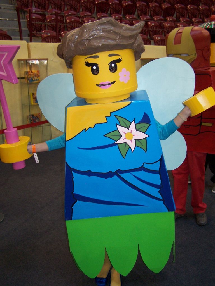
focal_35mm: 38
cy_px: 143
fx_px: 315
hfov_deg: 37.7
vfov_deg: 49.0
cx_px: 108
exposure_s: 1/60
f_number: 2.8
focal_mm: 6.3
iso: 140
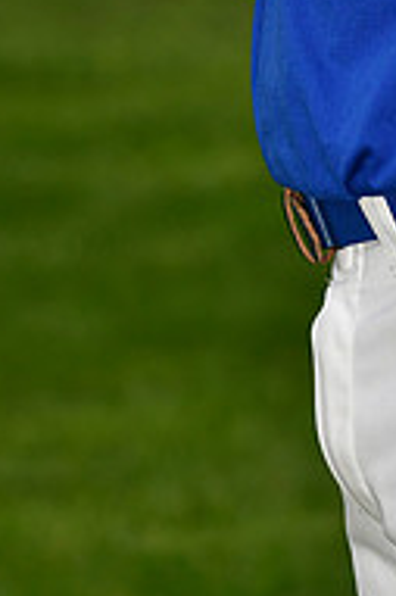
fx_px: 9802
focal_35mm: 593
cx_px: 435
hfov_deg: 2.3
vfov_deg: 3.5
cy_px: -287
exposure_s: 1/1250
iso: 400
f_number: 5
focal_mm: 130
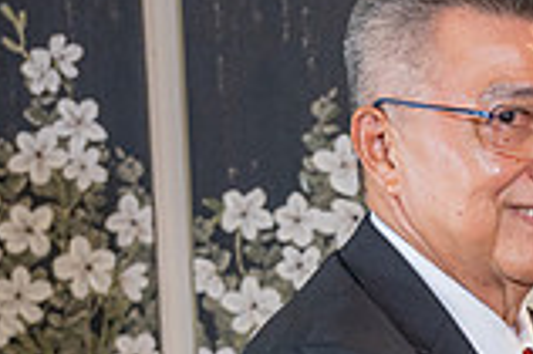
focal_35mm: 169
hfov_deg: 11.5
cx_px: 874
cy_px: 497
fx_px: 2500
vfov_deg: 8.0
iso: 1250
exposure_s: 1/200
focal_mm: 46
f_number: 4
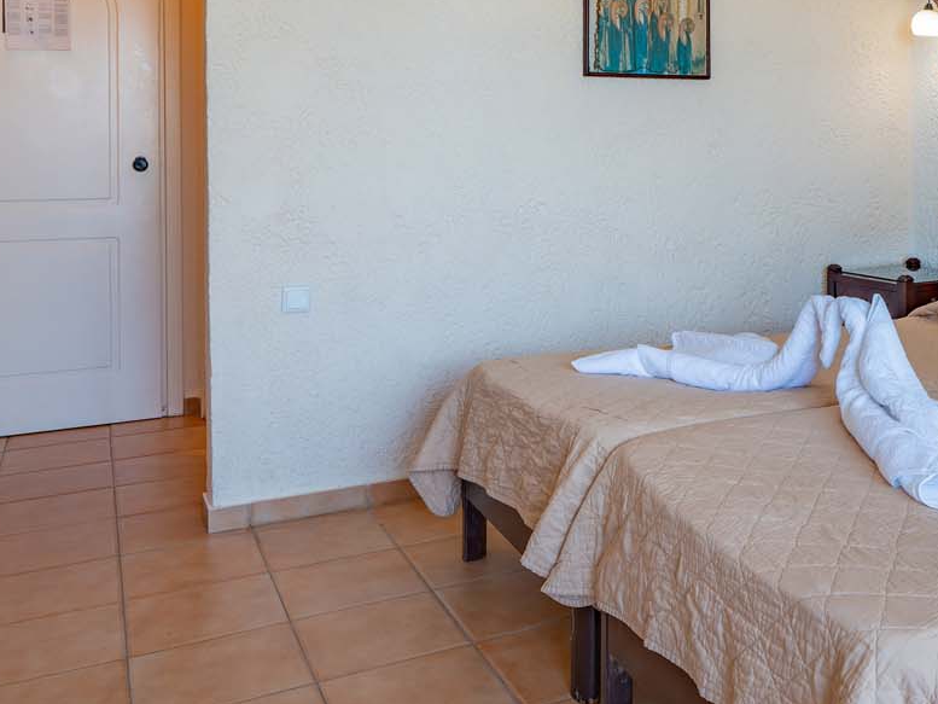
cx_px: 734
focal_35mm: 38
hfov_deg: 46.7
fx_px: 1030
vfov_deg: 36.7
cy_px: 167
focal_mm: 16
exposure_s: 1/20
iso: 100
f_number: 11
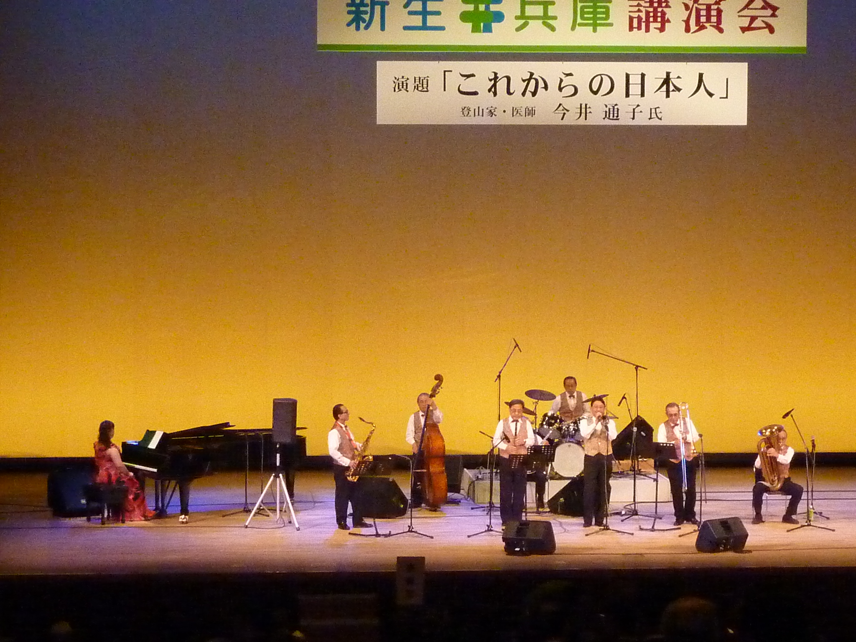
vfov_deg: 14.0
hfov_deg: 18.5
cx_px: 428
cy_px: 321
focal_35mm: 106
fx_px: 2621
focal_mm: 9.7
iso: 800
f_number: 3.9
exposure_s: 1/30
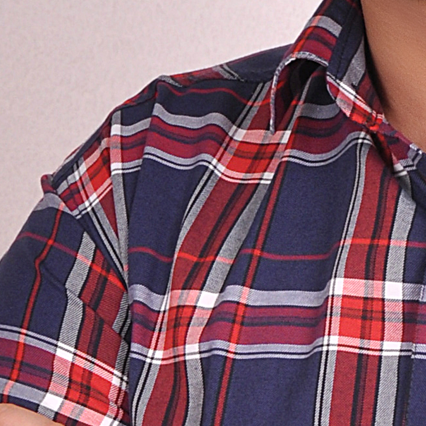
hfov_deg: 4.7
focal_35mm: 374
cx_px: 511
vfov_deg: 4.7
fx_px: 5207
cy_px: 91
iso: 200
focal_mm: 62
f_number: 16
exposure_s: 1/125
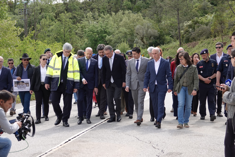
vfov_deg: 17.3
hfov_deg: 25.7
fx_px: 516
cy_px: 78
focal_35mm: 79
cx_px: 118
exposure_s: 1/320
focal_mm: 28.91
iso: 100
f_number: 3.5
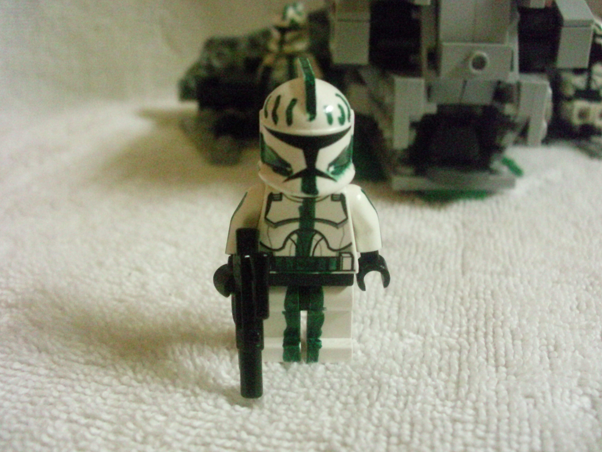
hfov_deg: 47.9
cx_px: 298
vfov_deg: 36.8
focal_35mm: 39
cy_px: 221
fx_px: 678
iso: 1600
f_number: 3.1
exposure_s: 1/23
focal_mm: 6.3
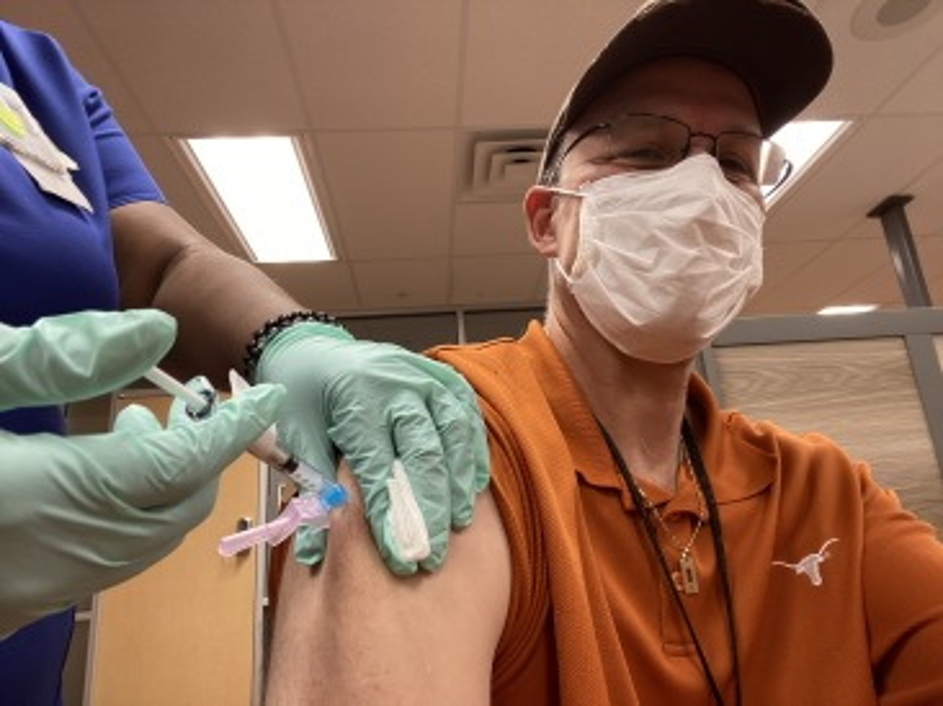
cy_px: 353
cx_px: 472
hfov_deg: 74.0
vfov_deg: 58.8
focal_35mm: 23
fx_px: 626
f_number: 2.2
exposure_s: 1/41
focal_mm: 2.71
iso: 80
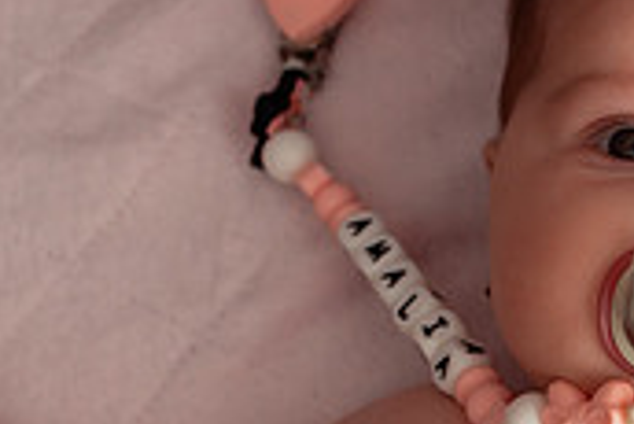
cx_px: 724
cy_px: 420
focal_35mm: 130
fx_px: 2291
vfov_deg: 10.5
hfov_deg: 15.3
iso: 800
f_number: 4
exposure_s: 1/250
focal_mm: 35
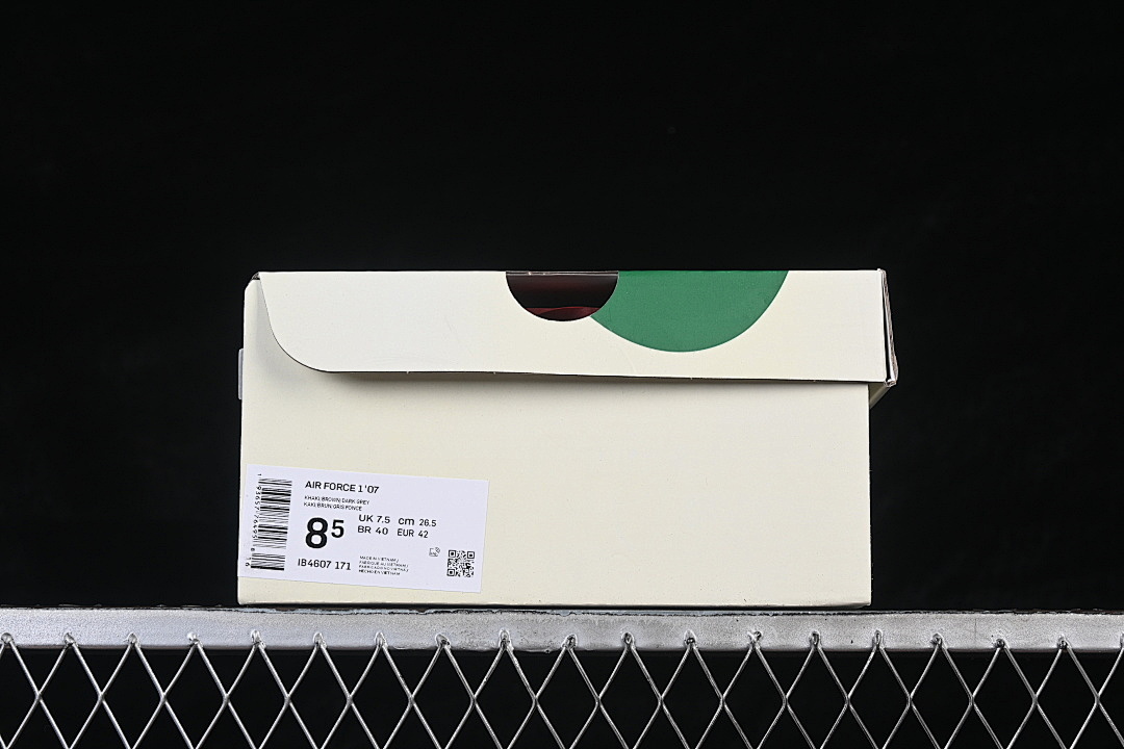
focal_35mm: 75
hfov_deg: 27.0
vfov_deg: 18.2
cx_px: 562
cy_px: 374
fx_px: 2341
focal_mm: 50
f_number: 8
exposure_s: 1/80
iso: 160
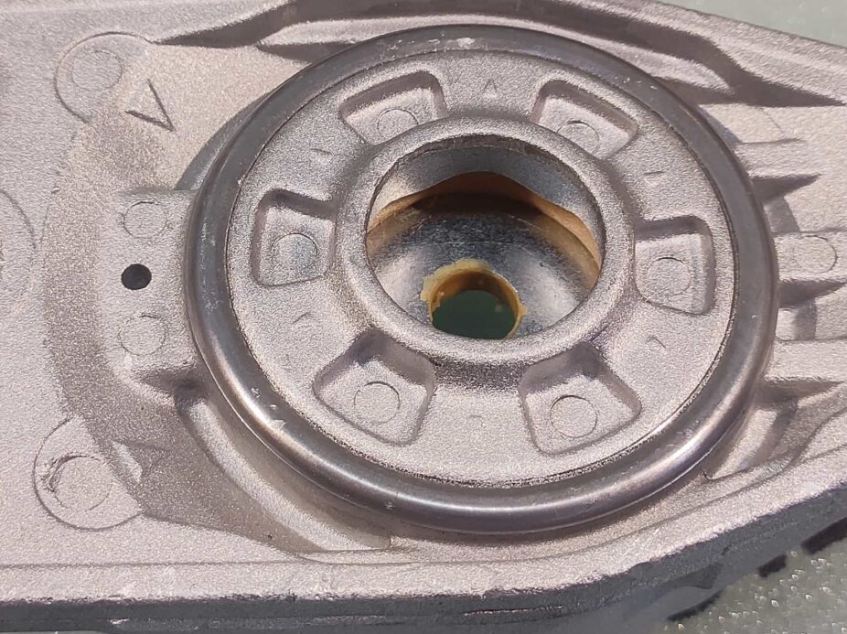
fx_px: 1149
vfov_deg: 30.8
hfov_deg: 40.3
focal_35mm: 47
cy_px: 256
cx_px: 351
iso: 155
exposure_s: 1/50
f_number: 1.79
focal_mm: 4.74
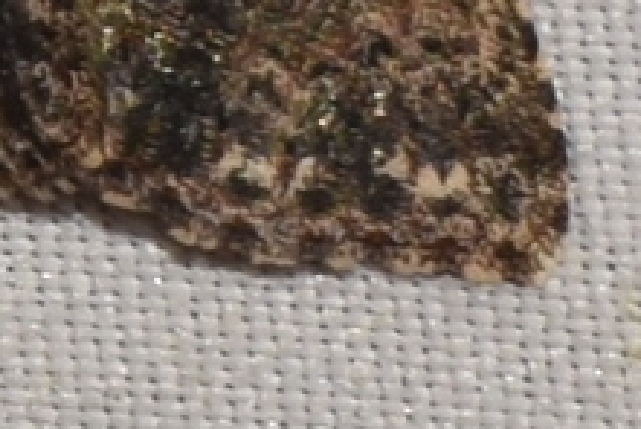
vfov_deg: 1.5
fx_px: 16207
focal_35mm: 909
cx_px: 74
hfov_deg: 2.3
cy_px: -255
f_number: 13
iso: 100
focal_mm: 140
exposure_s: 1/160
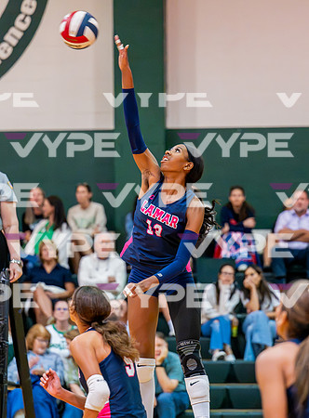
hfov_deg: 8.0
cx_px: 159
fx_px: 2196
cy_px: 209
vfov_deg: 10.9
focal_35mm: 183
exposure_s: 1/800
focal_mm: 125
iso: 11400
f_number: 2.8
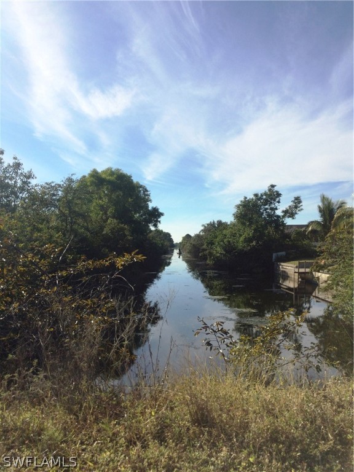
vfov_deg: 61.7
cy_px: 236
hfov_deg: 48.2
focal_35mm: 29
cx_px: 177
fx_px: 395
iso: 32
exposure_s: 1/3165
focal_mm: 4.15
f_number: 2.2
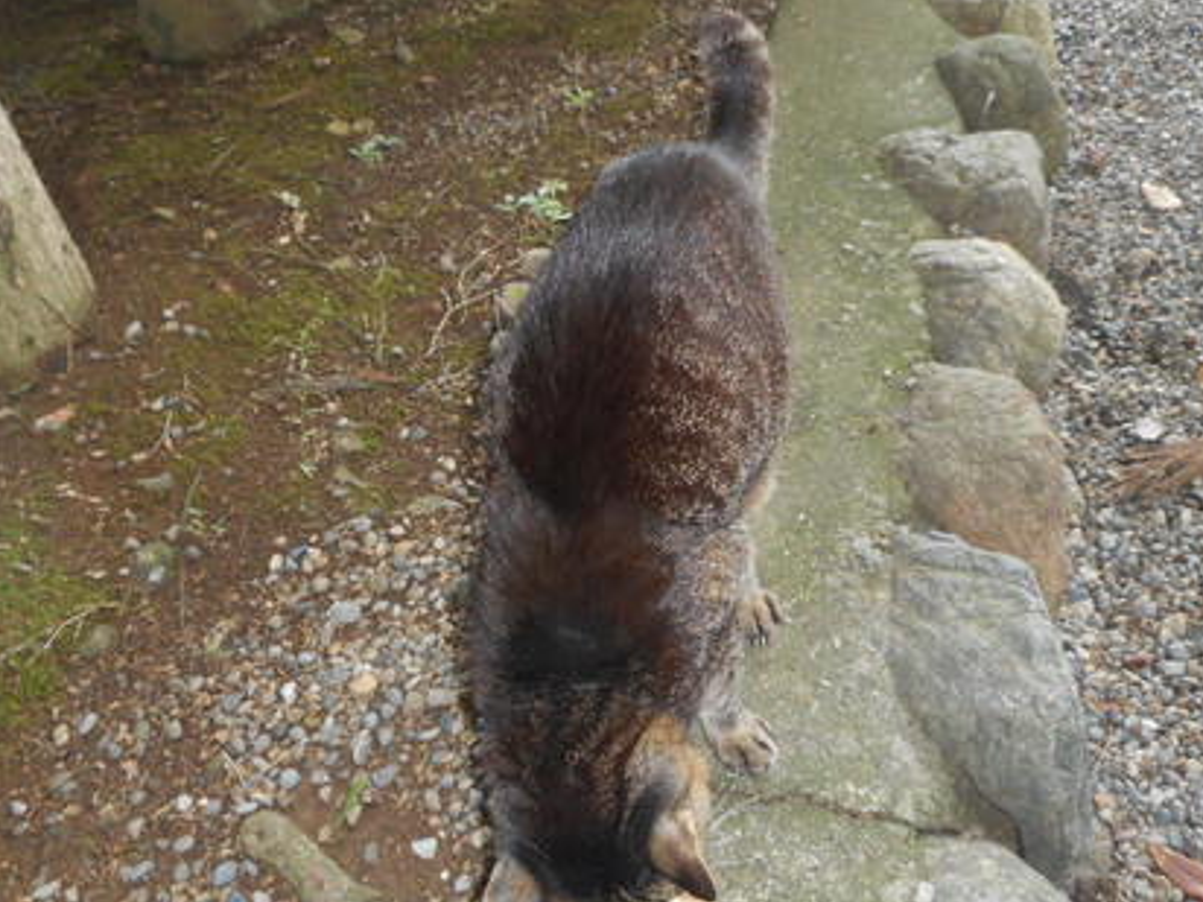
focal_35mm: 34
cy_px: 420
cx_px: 698
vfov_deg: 41.8
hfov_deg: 53.7
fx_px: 1182
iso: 250
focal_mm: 4.5
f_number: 3.7
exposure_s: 1/25
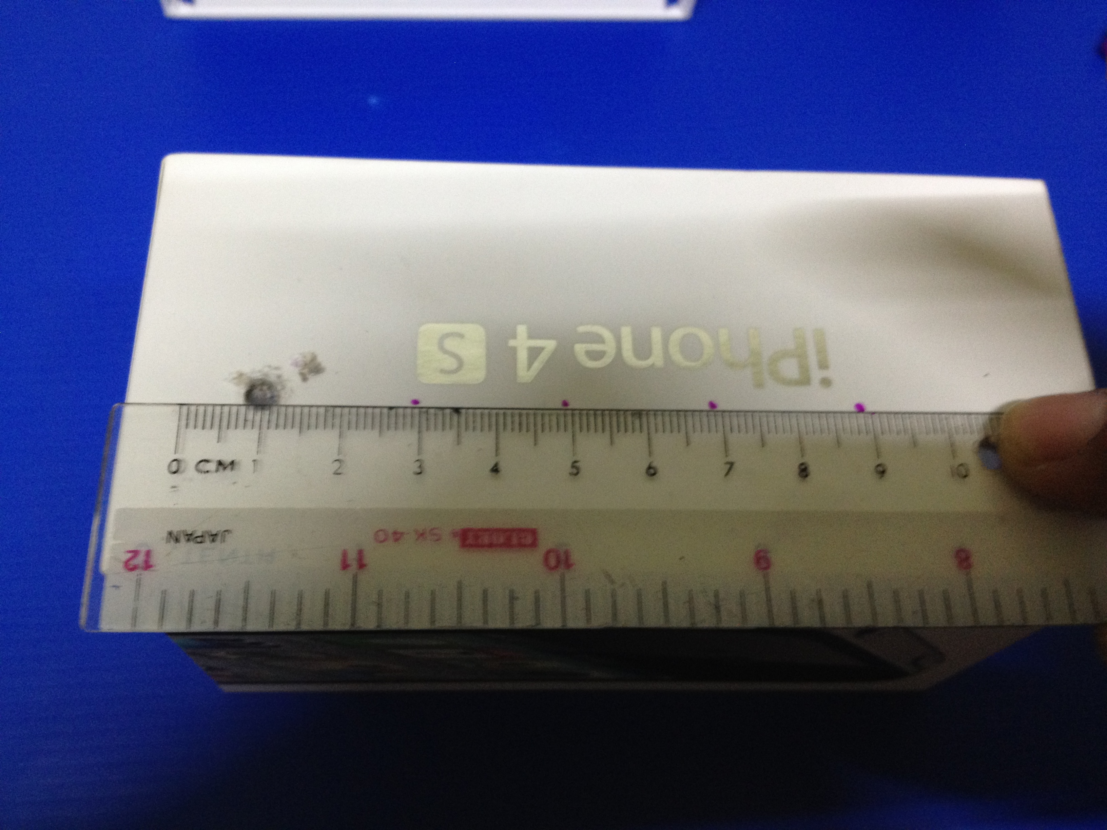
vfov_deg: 40.7
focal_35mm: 35
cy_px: 415
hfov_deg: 52.6
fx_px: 1119
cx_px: 554
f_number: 2.4
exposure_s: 1/20
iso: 200
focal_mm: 4.28
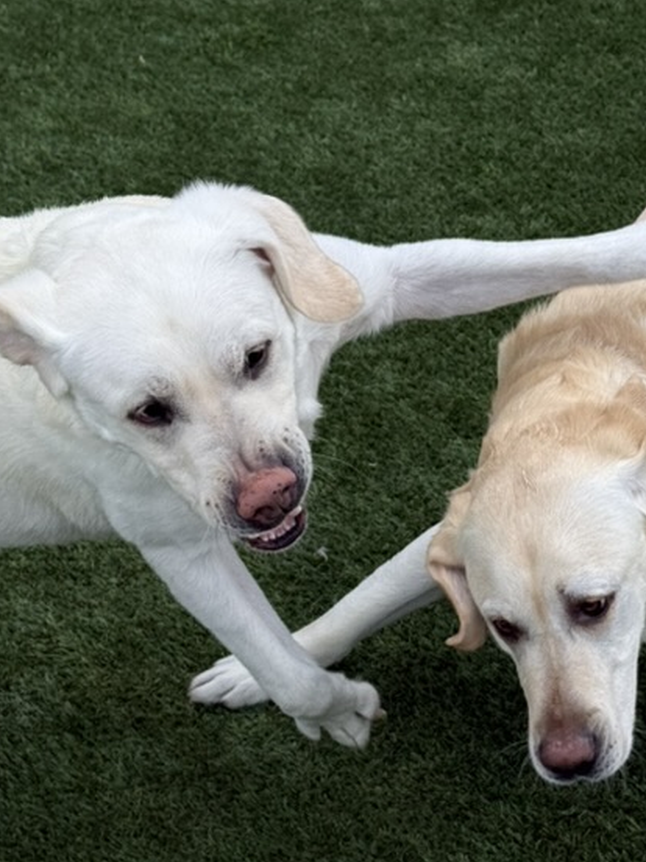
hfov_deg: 16.6
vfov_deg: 21.9
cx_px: 407
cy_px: 590
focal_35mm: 89
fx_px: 2215
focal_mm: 6.76
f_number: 1.78
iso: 64
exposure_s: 1/1575
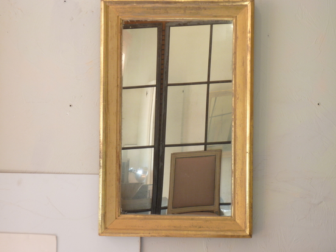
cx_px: 156
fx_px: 1097
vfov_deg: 13.1
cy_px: 116
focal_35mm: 113
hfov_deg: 17.4
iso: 80
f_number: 4.3
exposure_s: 1/8
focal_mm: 17
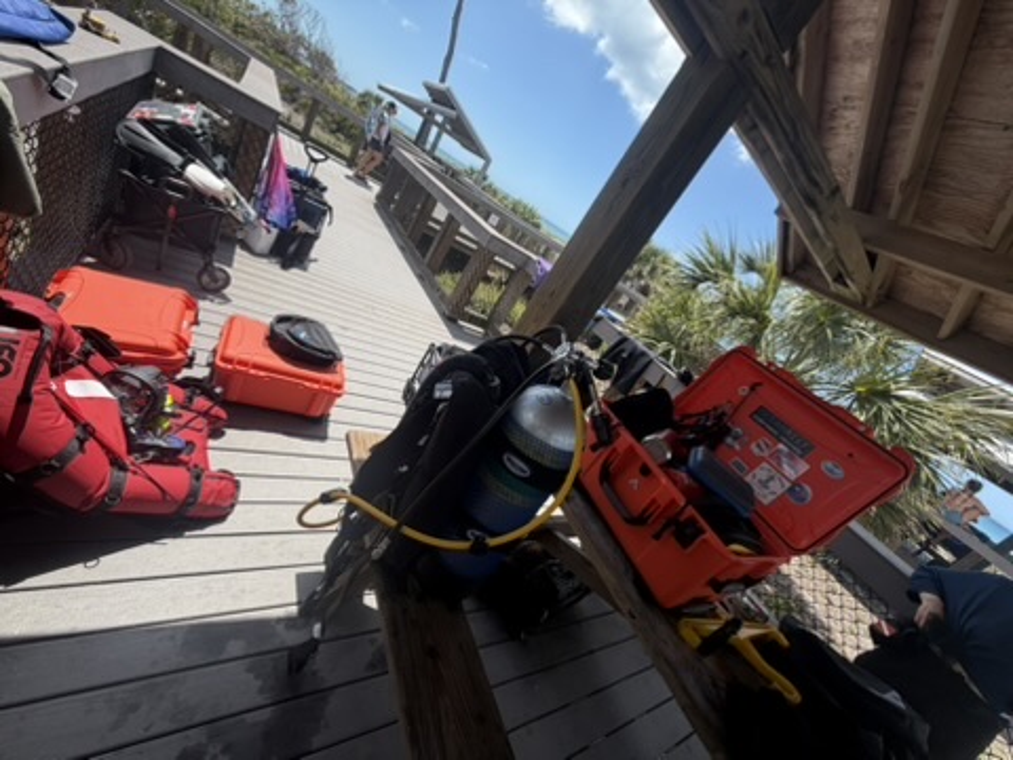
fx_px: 410
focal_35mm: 14
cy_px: 380
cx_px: 506
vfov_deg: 85.7
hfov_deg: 102.1
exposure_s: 1/770
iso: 32
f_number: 2.2
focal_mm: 2.22
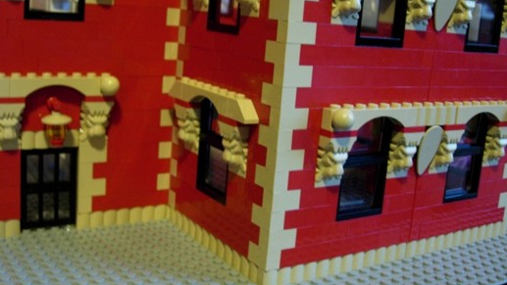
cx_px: 254
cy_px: 127
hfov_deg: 42.9
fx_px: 645
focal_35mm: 48
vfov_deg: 24.9
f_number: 2.8
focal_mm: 7.8
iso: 200
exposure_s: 1/8.2
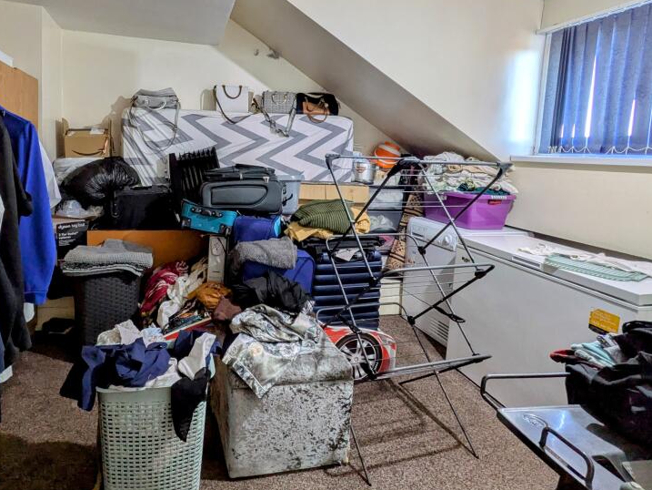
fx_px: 377
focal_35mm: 20
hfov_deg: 80.0
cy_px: 183
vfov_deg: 65.0
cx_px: 239
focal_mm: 1.83
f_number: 2.2
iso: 122
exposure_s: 1/33.3
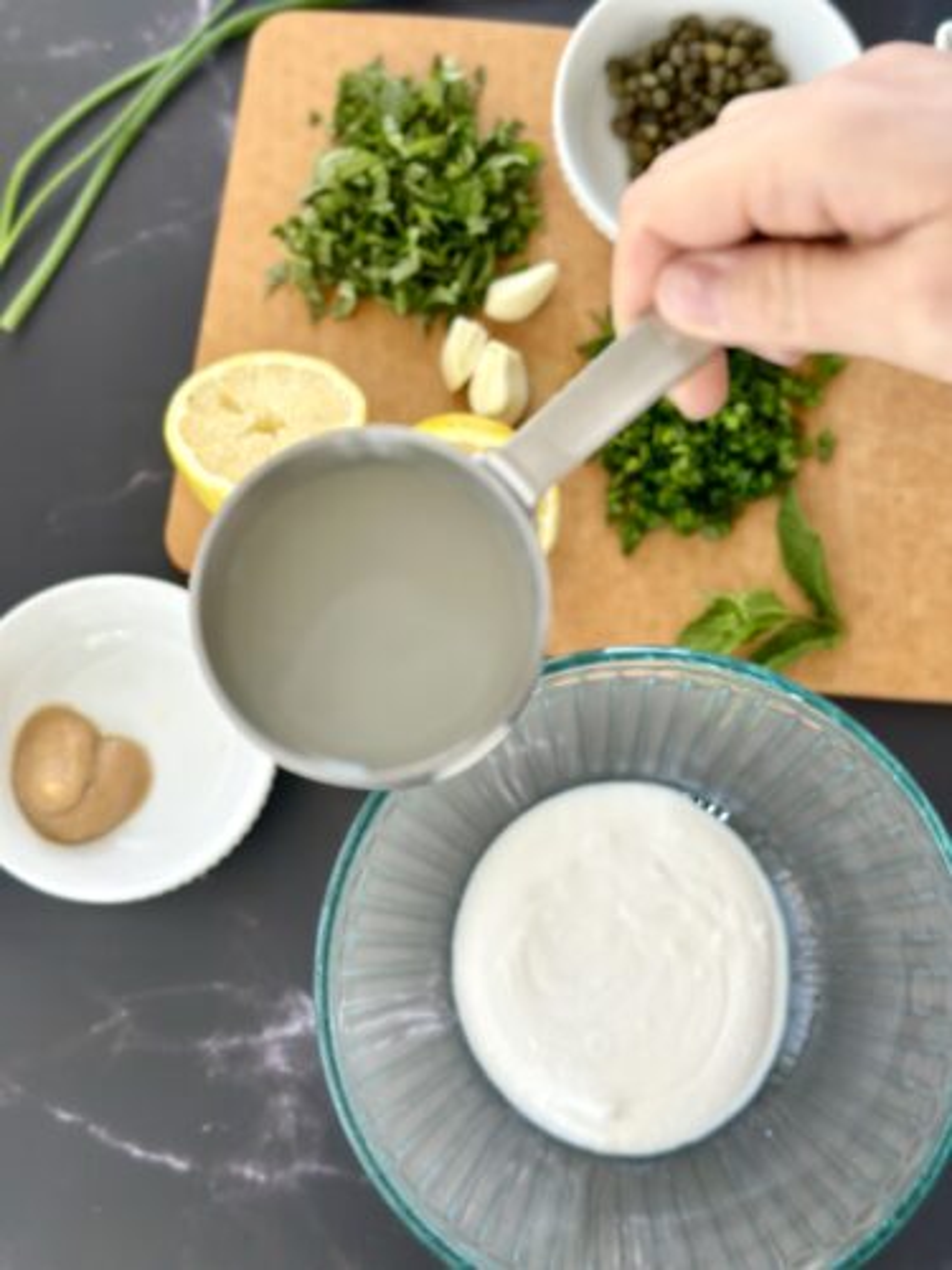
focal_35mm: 48
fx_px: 1760
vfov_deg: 39.7
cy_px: 635
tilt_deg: -81.9
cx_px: 476
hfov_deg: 30.3
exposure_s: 1/100
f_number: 1.78
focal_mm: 6.86
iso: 125
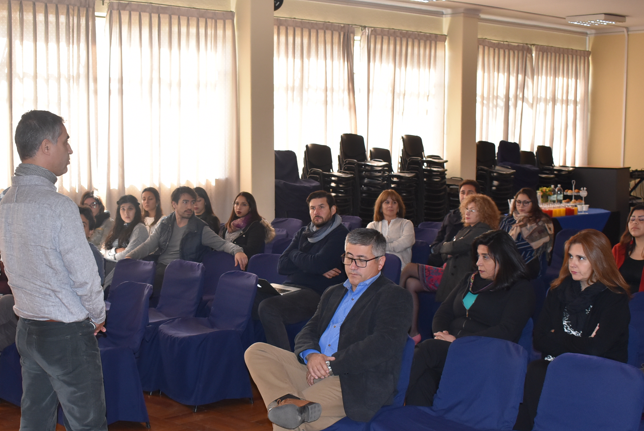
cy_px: 258
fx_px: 979
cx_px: 271
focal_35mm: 55
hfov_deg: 36.3
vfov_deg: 24.8
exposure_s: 1/125
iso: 800
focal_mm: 27
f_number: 5.6
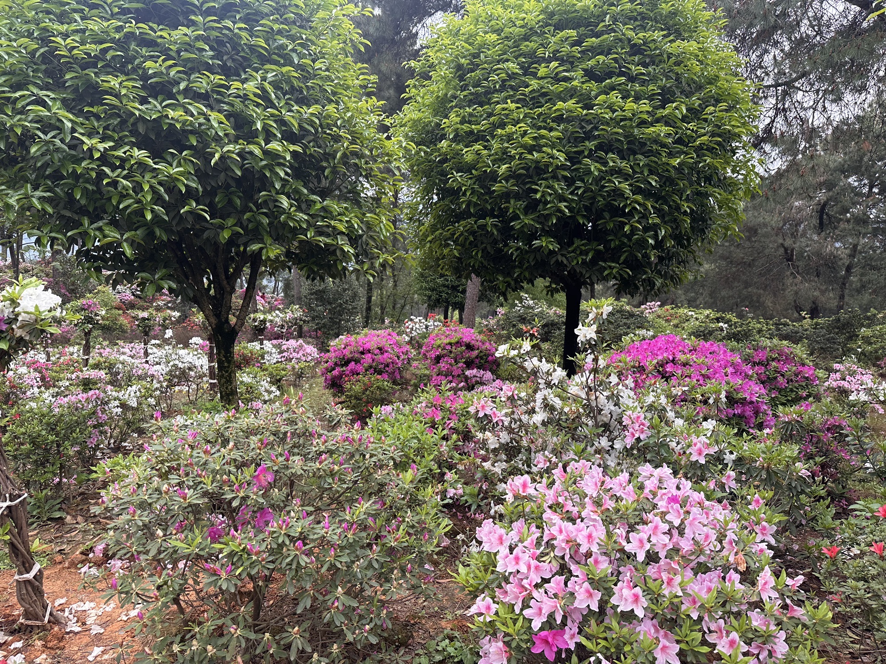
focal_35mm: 24
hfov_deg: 71.6
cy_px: 332
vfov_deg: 56.8
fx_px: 614
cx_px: 443
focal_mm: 6.86
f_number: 1.78
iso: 80
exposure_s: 1/319
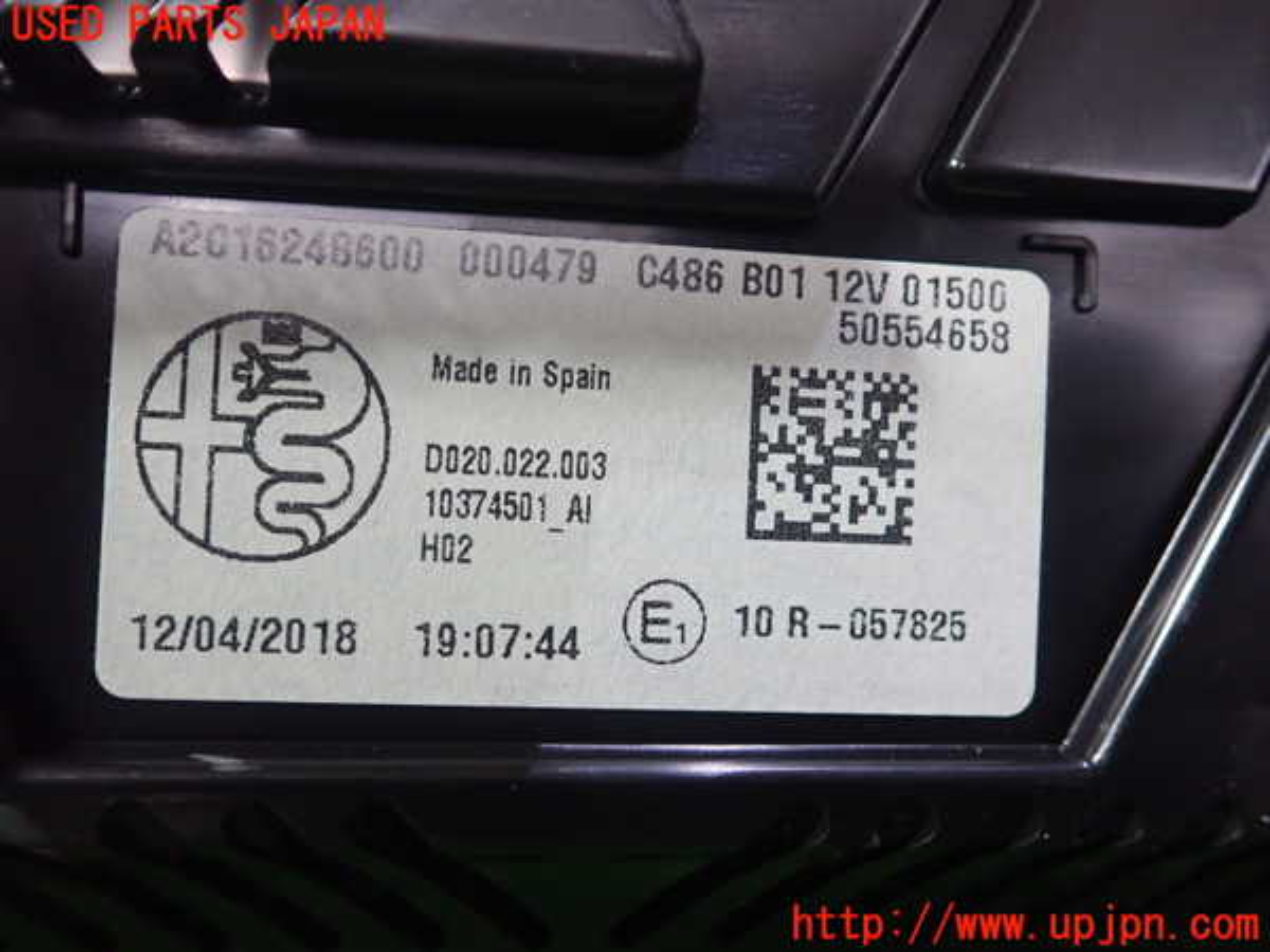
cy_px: 476
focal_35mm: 30
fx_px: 1101
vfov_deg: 46.8
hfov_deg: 60.0
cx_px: 635
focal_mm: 5.5
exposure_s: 1/125
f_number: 2.3
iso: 640
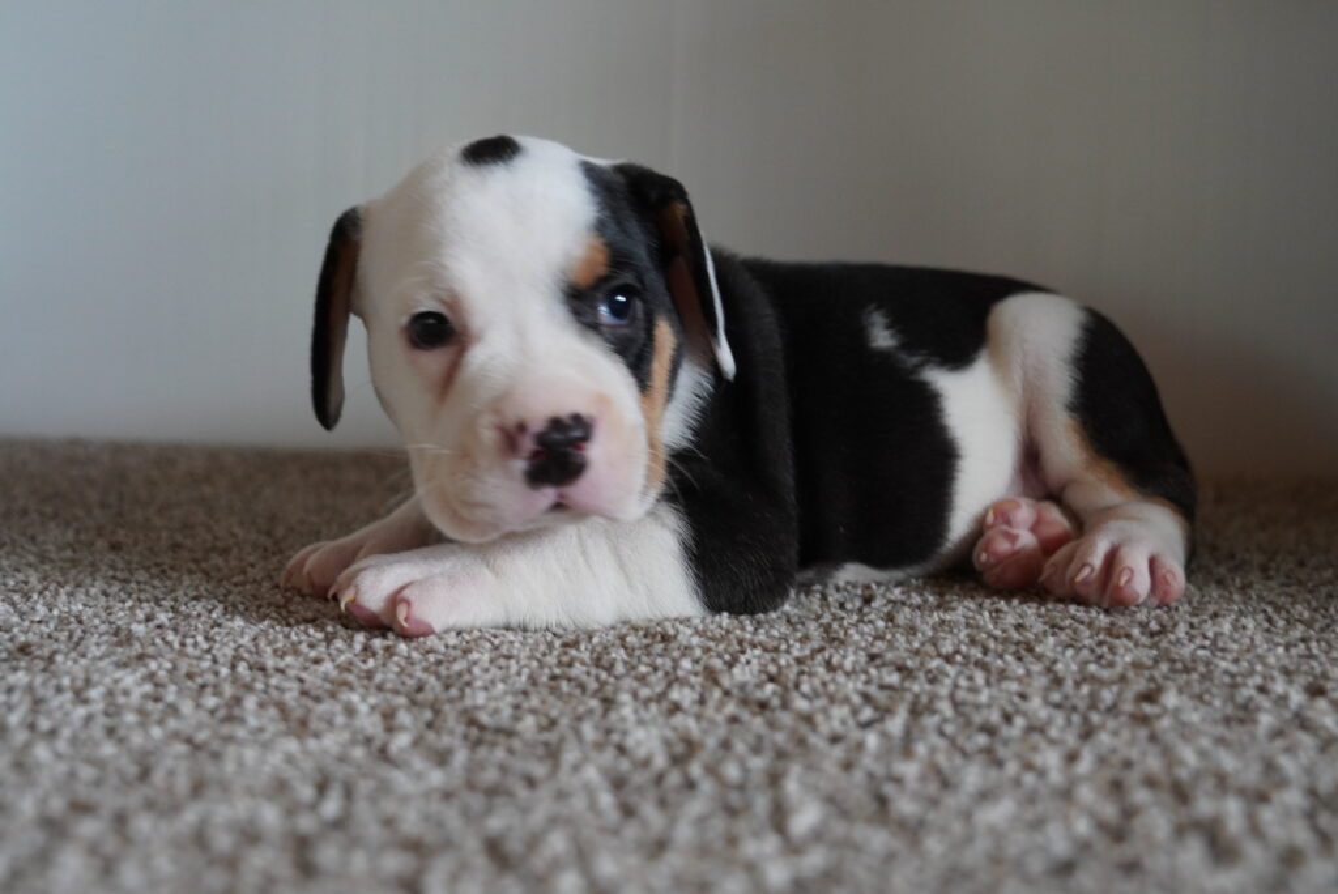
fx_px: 1339
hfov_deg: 53.1
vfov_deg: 36.9
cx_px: 669
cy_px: 447
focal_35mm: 36
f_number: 3.2
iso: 1600
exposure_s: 1/60
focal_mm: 24
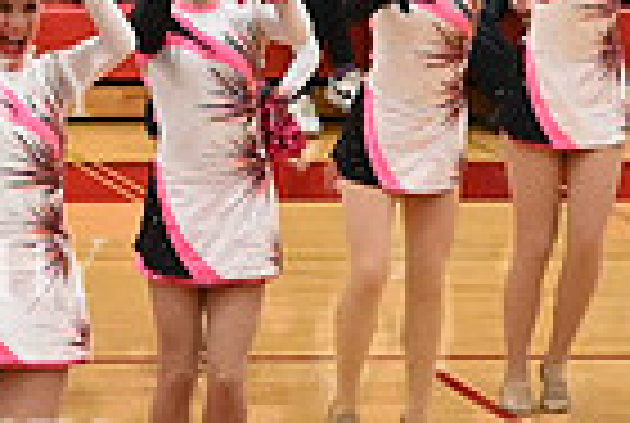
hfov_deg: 4.7
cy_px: 178
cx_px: -544
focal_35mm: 434
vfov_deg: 3.2
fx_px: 7611
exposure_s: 1/320
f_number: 4
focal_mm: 70
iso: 8000
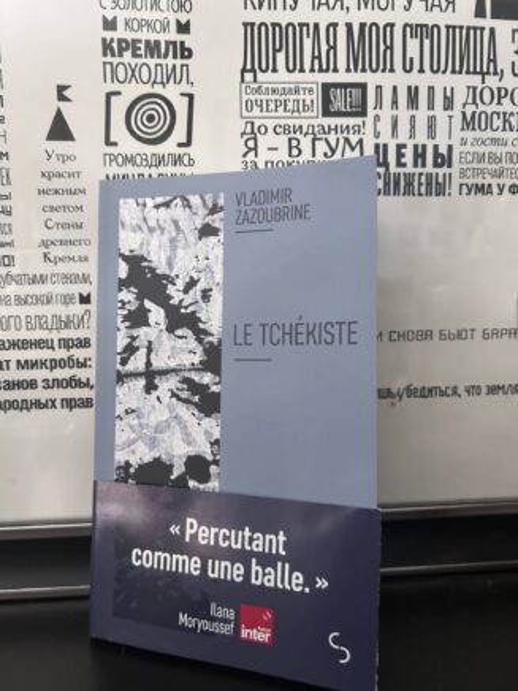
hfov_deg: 53.1
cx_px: 259
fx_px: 519
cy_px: 346
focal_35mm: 26
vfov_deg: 67.3
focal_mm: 5.7
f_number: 1.5
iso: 500
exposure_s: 1/60
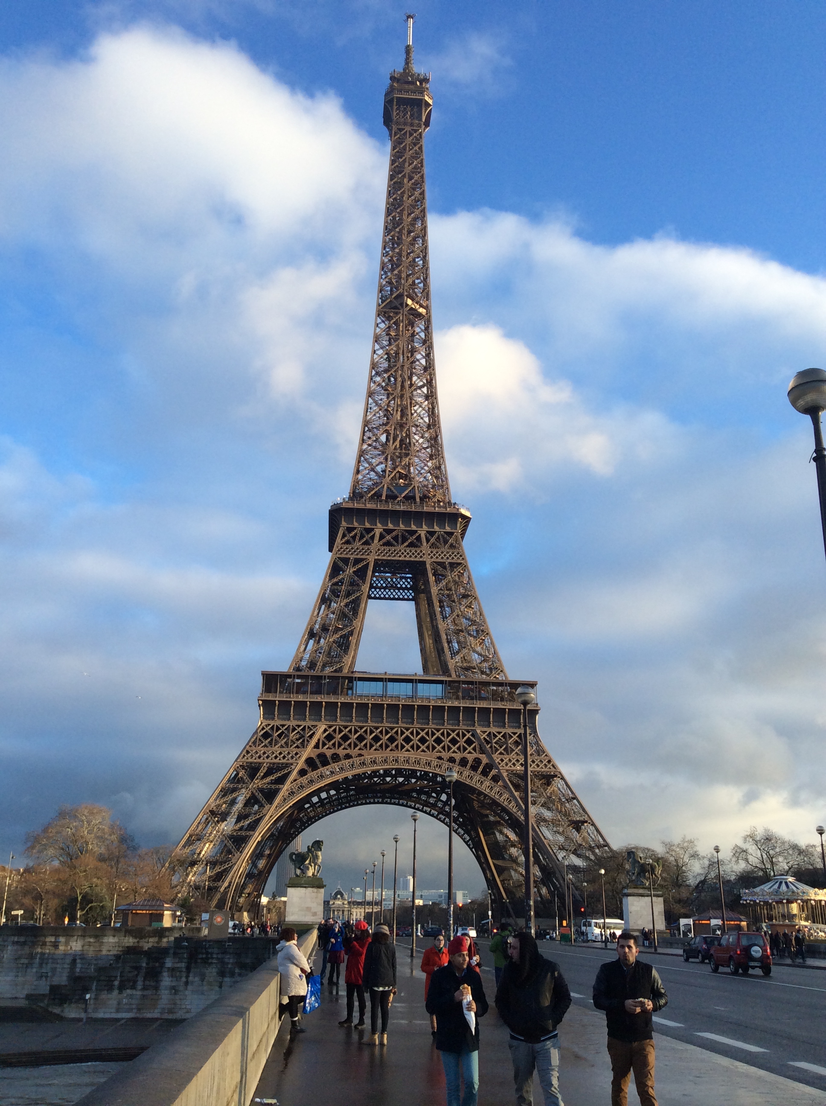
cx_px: 413
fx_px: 1053
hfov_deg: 42.8
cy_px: 553
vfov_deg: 55.4
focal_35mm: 33
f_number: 2.4
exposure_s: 1/403
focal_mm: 3.3
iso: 32
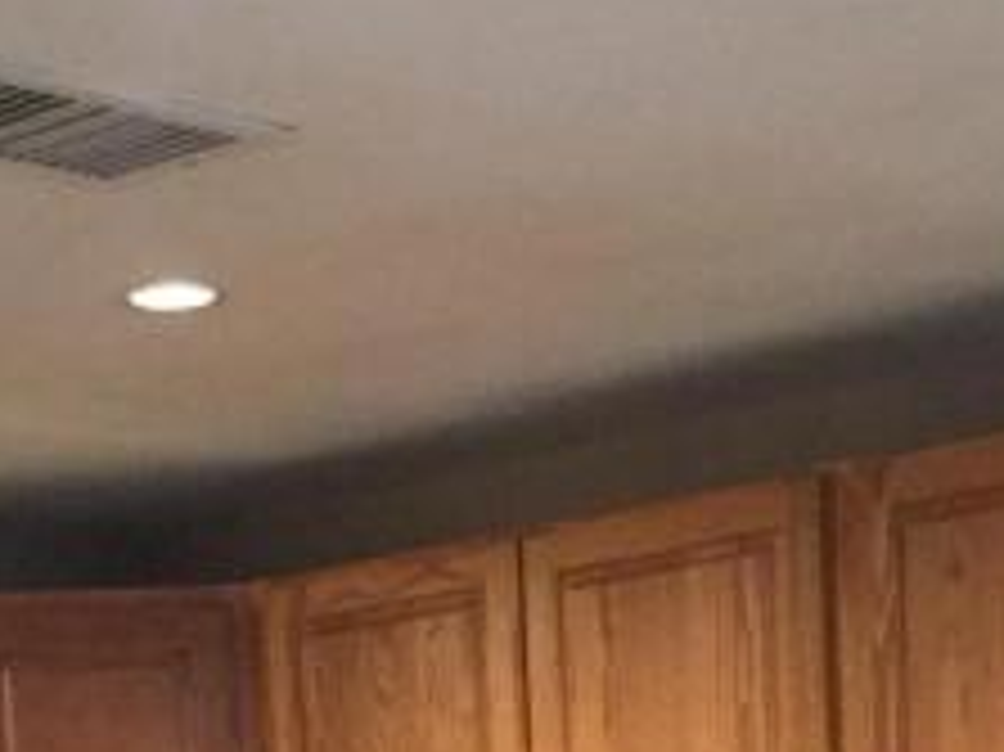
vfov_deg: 12.5
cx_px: 486
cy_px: 1387
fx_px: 3102
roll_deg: +2.7
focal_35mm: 107
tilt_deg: -4.8
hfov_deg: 18.4
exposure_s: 1/15
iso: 250
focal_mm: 3.3
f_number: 2.4
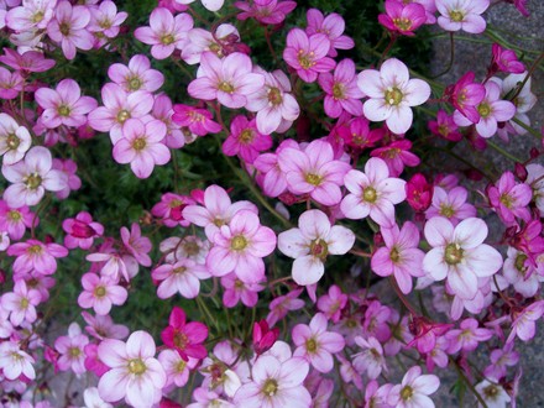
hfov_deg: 51.4
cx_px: 272
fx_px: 566
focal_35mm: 36
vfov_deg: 39.7
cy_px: 204
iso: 160
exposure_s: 1/27.6
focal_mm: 6
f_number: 2.7
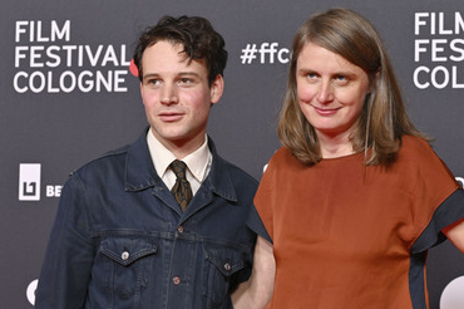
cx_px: 268
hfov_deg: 18.3
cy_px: 186
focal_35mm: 112
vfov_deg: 12.2
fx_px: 1442
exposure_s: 1/200
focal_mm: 92
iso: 1000
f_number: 5
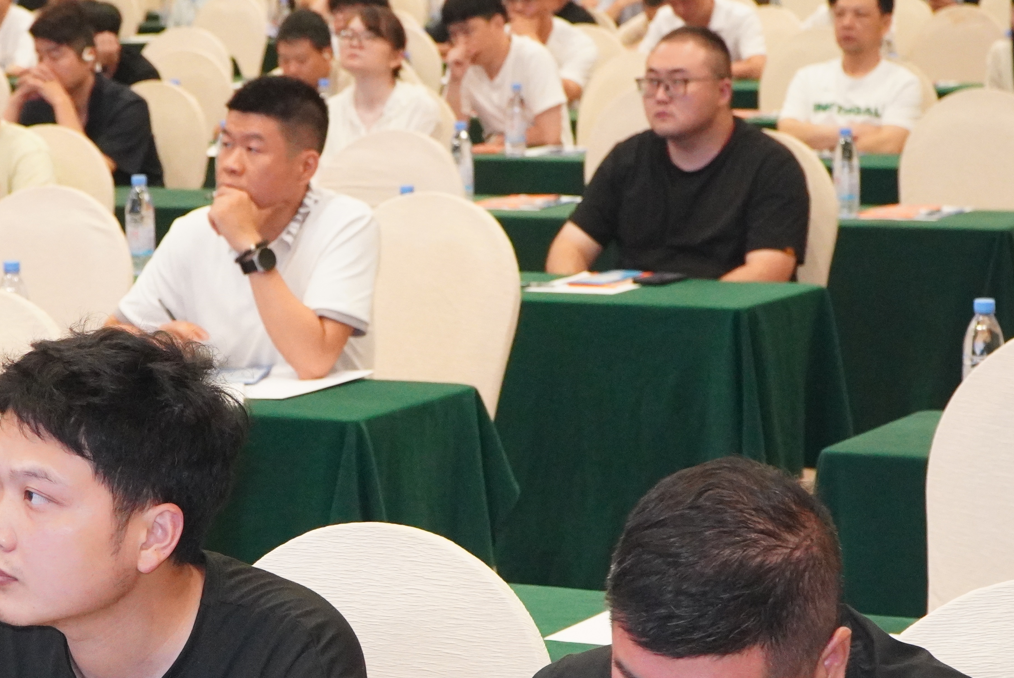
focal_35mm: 113
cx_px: 255
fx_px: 3185
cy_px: 529
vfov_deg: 12.1
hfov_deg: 18.0
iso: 4000
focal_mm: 40
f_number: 5
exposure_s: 1/160
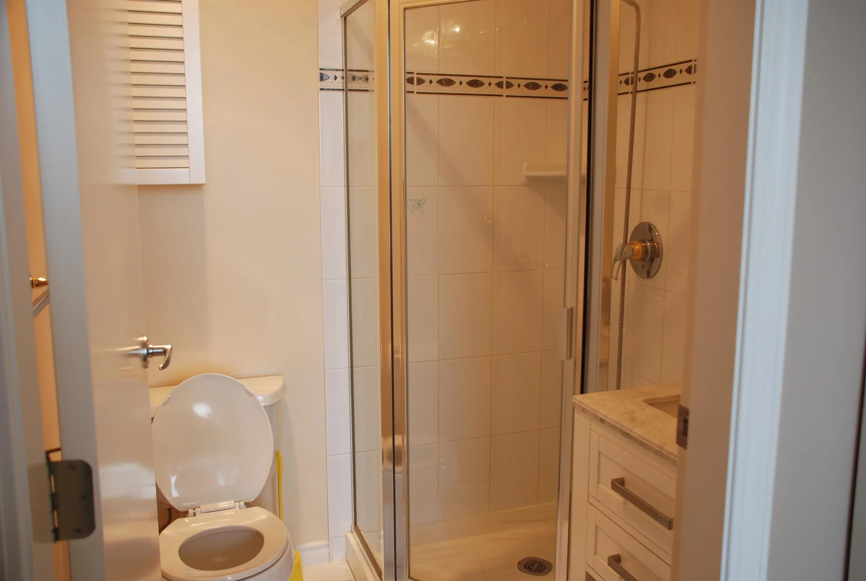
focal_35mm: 30
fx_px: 723
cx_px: 433
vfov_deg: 43.8
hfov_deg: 61.8
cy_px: 290
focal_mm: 20
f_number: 4.5
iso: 200
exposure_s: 1/80
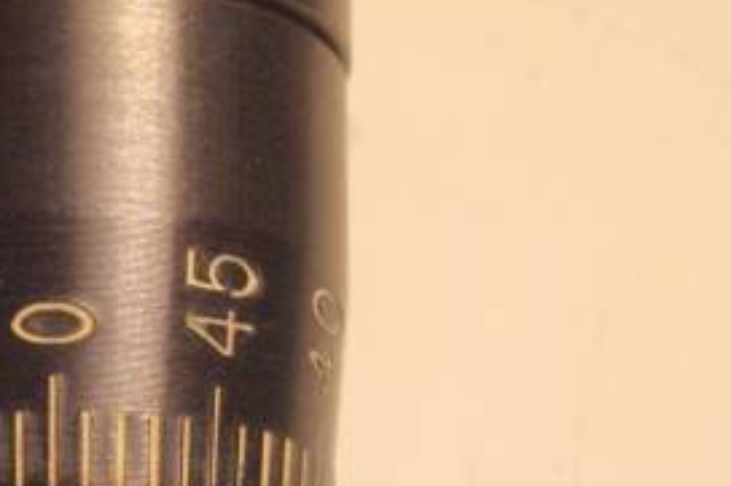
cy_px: 459
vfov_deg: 9.0
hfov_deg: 13.4
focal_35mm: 152
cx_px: 54
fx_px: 3084
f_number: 5.6
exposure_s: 1/160
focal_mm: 10.2
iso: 80
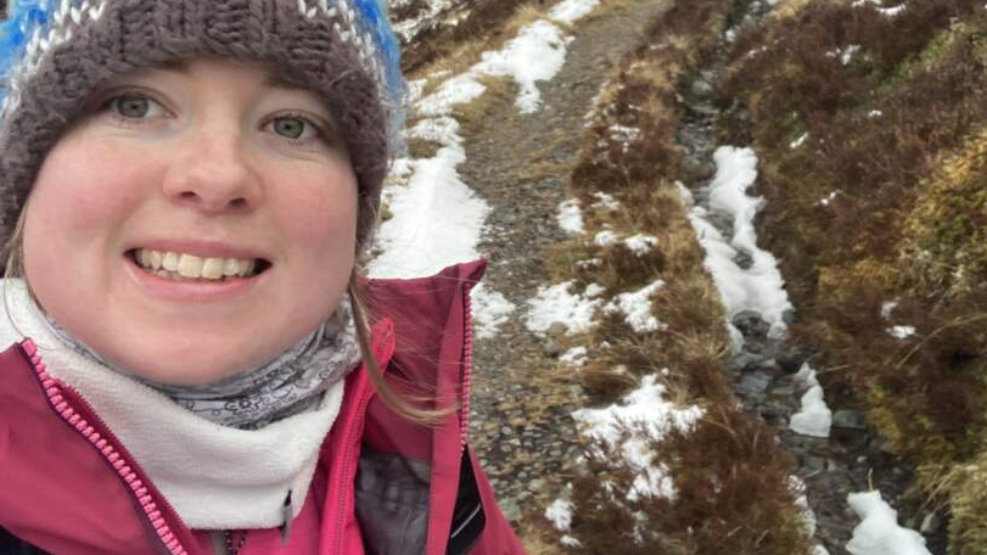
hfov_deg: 47.3
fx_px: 1125
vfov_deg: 27.5
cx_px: 518
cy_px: 178
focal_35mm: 43
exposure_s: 1/121
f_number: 2.2
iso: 50
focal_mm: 2.87
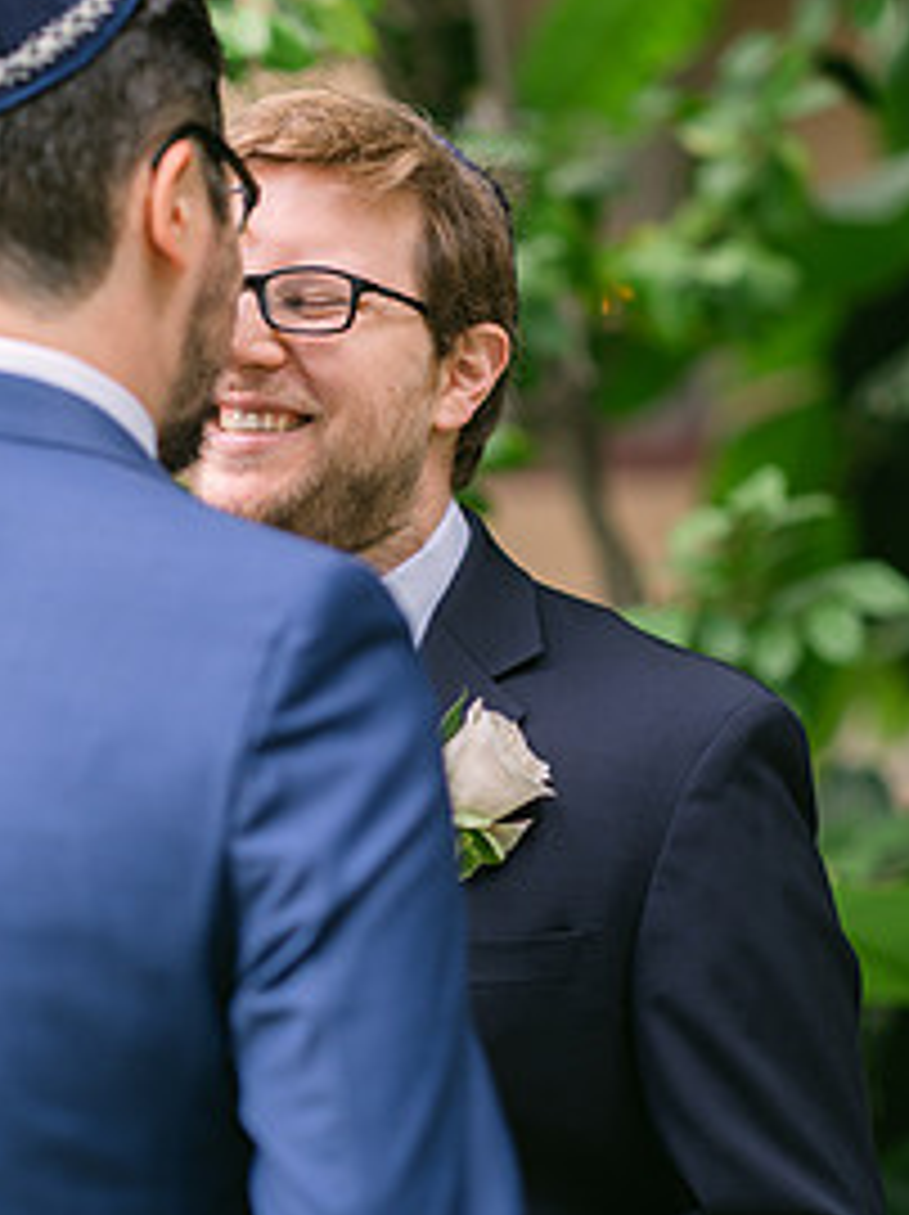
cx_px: 317
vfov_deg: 18.7
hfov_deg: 14.1
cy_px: 716
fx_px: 3682
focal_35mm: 105
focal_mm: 80
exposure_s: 1/400
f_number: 1.7
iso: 160
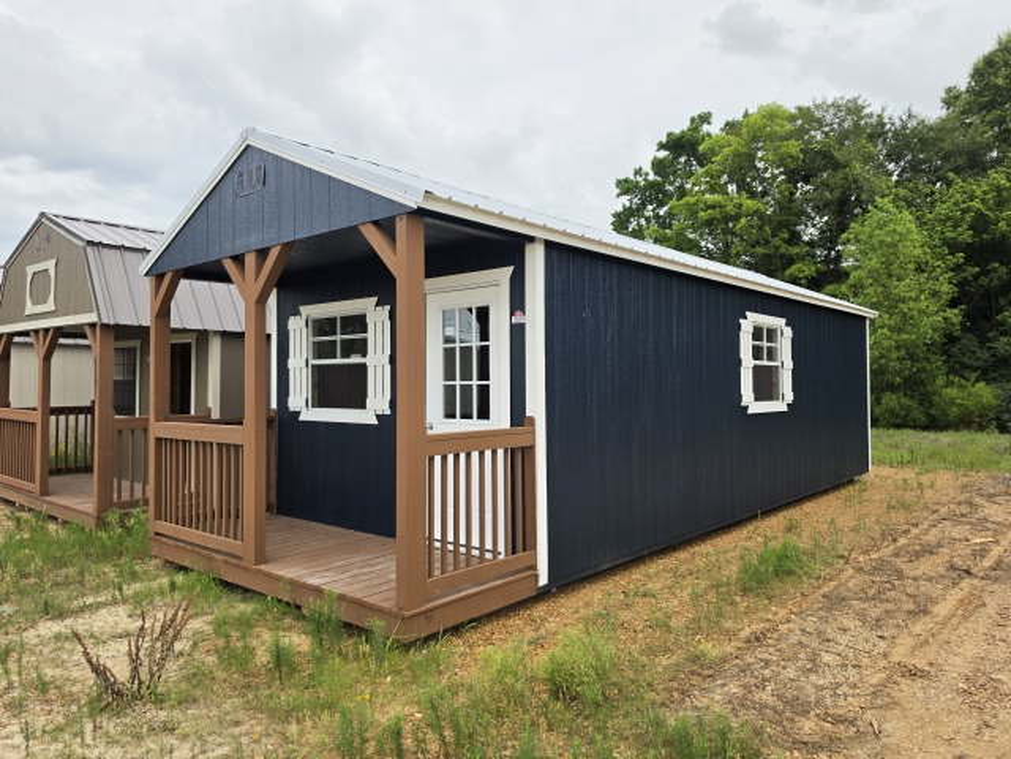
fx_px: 672
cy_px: 380
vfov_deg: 58.9
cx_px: 506
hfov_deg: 73.9
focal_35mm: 23
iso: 64
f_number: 1.4
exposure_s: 1/5151
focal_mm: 6.5
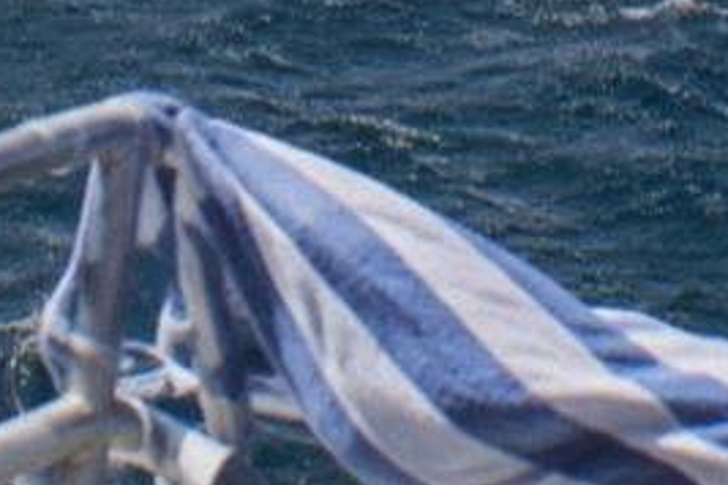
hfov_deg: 10.9
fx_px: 3640
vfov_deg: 7.6
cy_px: -33
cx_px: 1153
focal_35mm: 180
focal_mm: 48
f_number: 4.5
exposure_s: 1/500
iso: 200
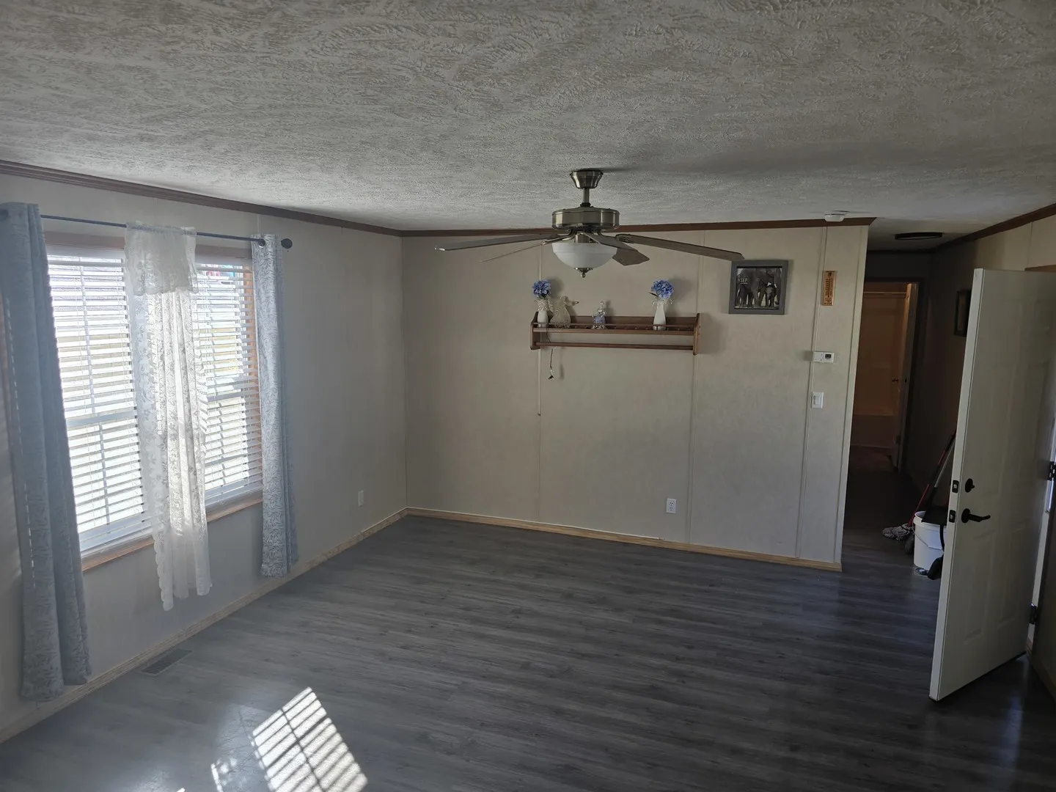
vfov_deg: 58.9
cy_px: 396
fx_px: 702
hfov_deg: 73.9
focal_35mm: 23
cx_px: 528
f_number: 1.7
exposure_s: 1/180
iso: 25
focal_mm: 6.3
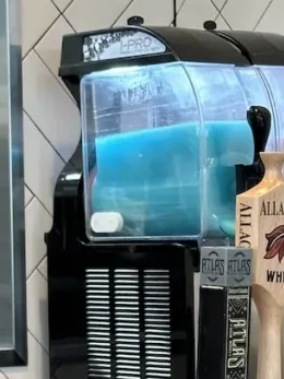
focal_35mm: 177
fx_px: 1937
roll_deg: +1.2
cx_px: 73
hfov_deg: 8.4
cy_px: 393
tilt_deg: -4.9
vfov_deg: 11.1
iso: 100
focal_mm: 6.86
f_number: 1.78
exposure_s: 1/120
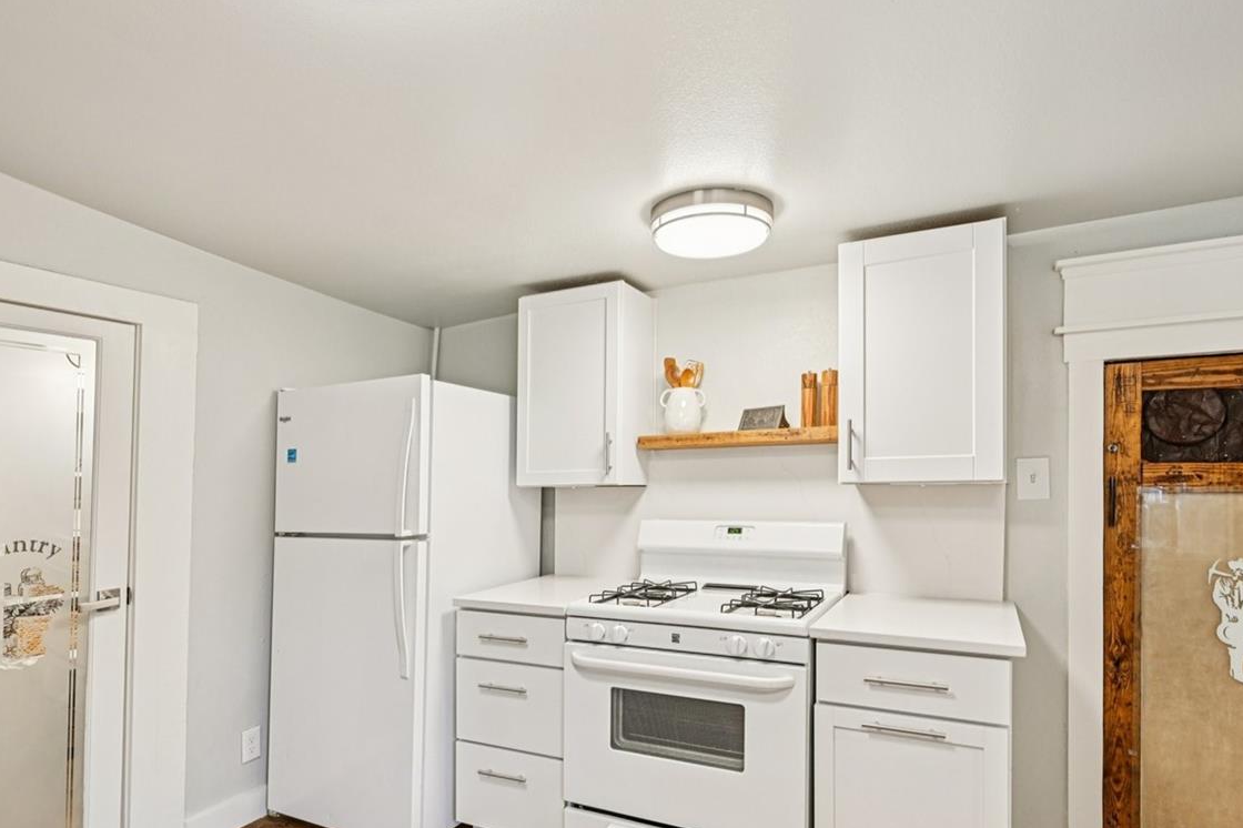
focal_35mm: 20
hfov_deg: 83.9
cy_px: 464
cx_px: 579
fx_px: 690
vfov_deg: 61.7
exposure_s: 1/15
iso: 320
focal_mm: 14
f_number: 8
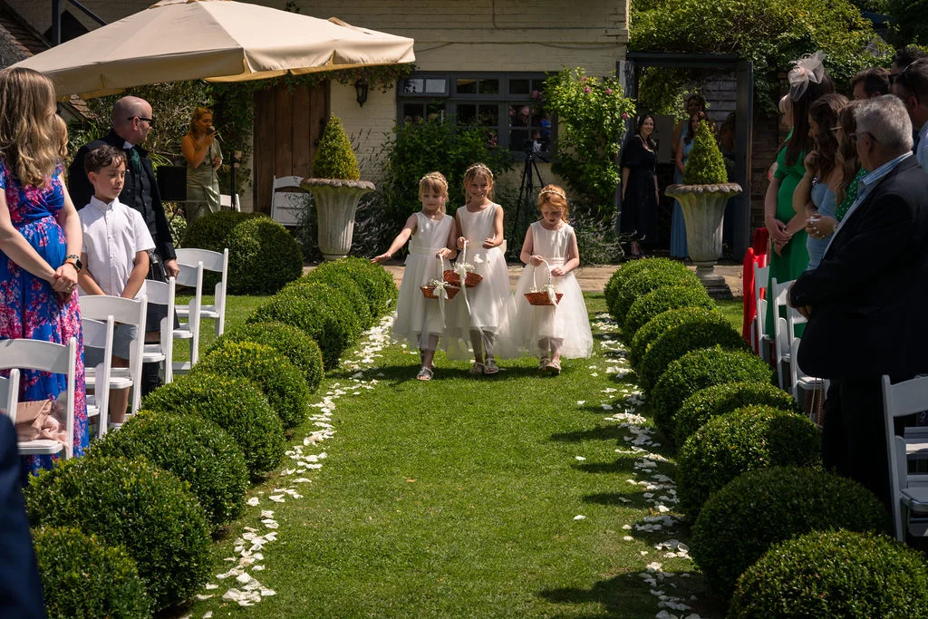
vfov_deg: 18.2
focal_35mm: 75
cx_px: 464
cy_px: 310
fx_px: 1933
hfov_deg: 27.0
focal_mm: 75
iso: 100
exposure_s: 1/200
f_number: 10
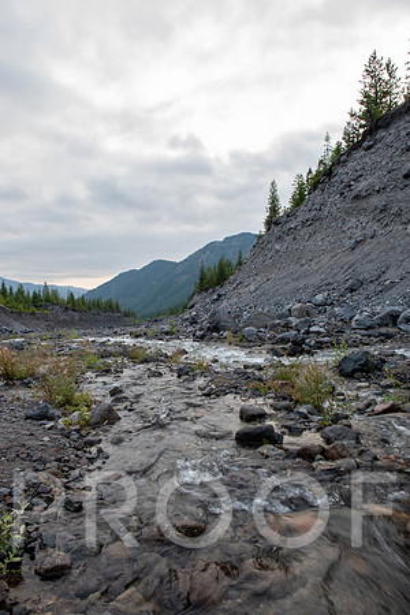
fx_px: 410
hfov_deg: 53.1
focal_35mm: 24
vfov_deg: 73.7
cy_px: 308
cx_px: 205
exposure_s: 1/20
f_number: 8
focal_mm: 16.5
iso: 400
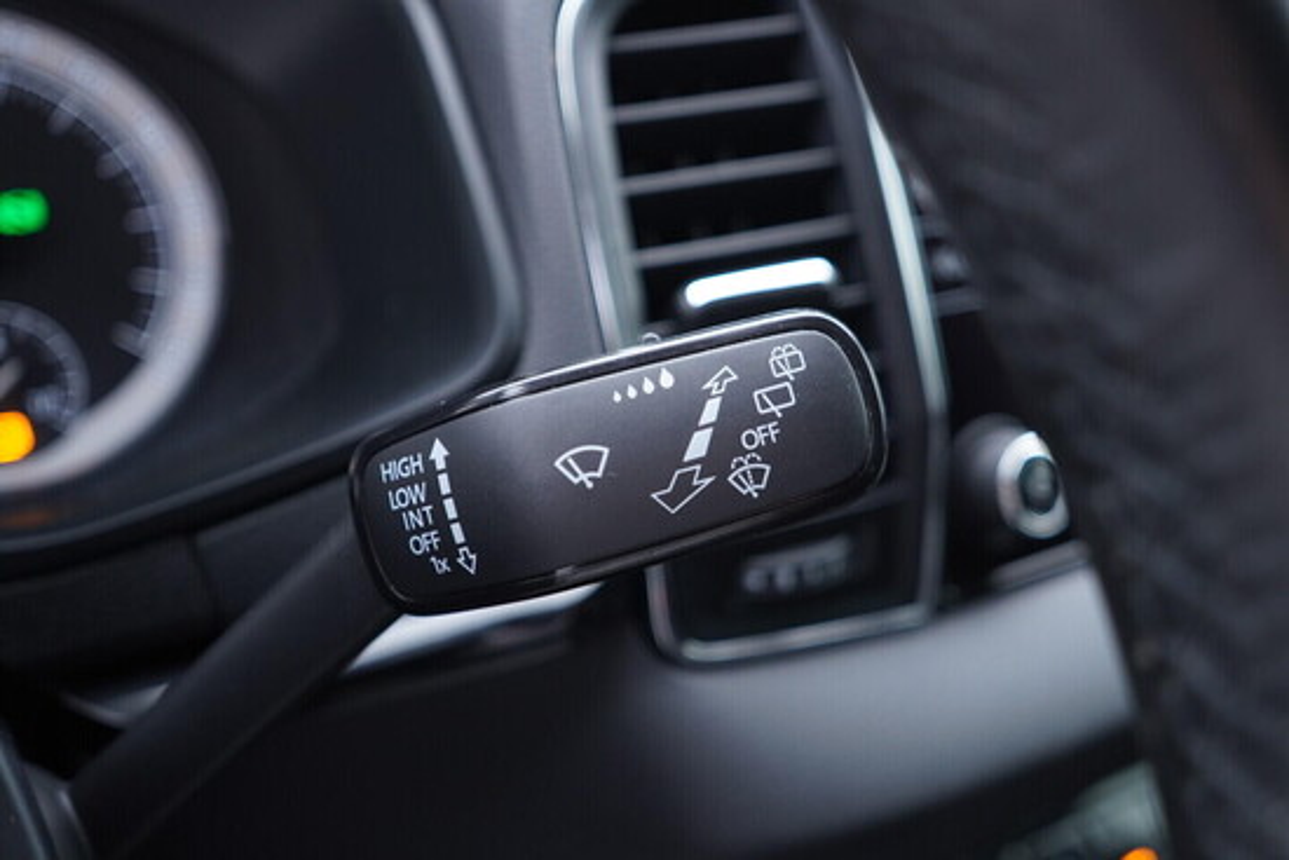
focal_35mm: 36
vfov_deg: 36.9
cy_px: 430
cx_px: 644
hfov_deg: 53.1
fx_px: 1289
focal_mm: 24
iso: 400
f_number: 2.8
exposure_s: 1/40
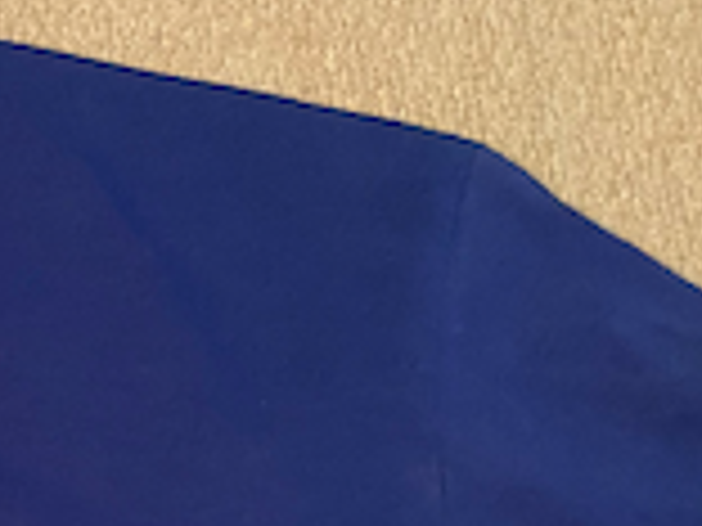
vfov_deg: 14.2
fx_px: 2028
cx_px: -387
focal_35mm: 100
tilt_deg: -75.6
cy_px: 697
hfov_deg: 17.4
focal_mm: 4.25
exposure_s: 1/25
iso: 640
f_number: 1.8
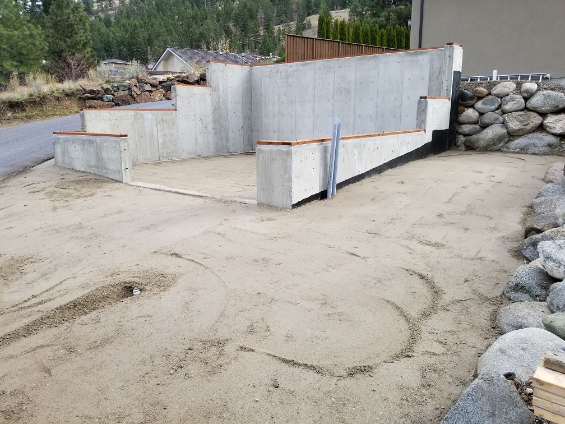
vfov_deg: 53.1
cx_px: 282
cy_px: 212
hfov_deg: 67.3
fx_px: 424
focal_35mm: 26
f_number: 1.7
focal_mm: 4.25
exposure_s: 1/325
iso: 50
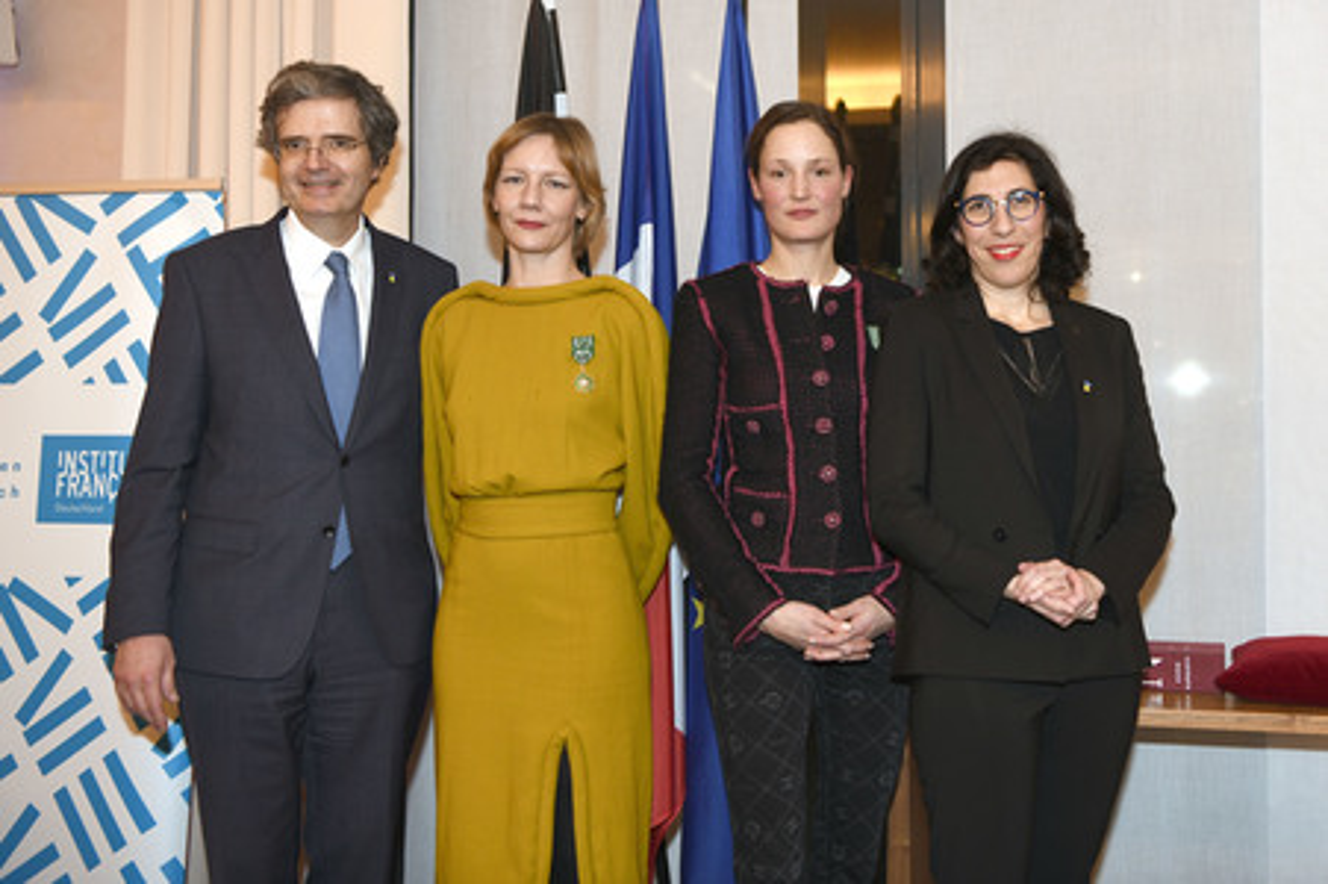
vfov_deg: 37.8
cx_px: 664
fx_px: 1290
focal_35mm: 35
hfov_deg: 54.5
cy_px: 442
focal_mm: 35
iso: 1250
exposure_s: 1/100
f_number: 3.5
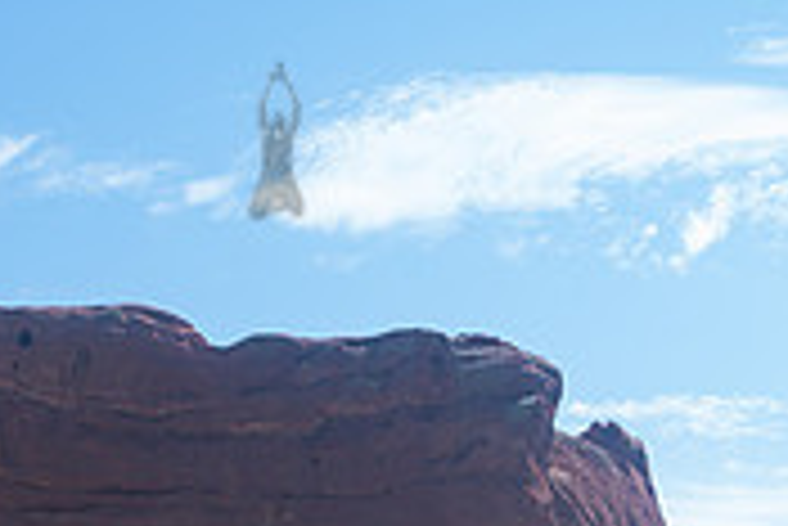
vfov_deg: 11.7
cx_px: 275
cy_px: 573
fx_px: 2541
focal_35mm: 116
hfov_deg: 17.6
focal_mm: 35
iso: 80
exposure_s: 1/50
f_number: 8
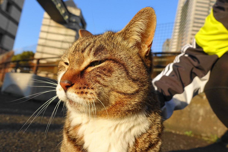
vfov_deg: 53.1
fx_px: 152
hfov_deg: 73.7
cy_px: 76
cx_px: 114
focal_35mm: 24
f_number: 4
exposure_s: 1/500
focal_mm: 8.8
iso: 125
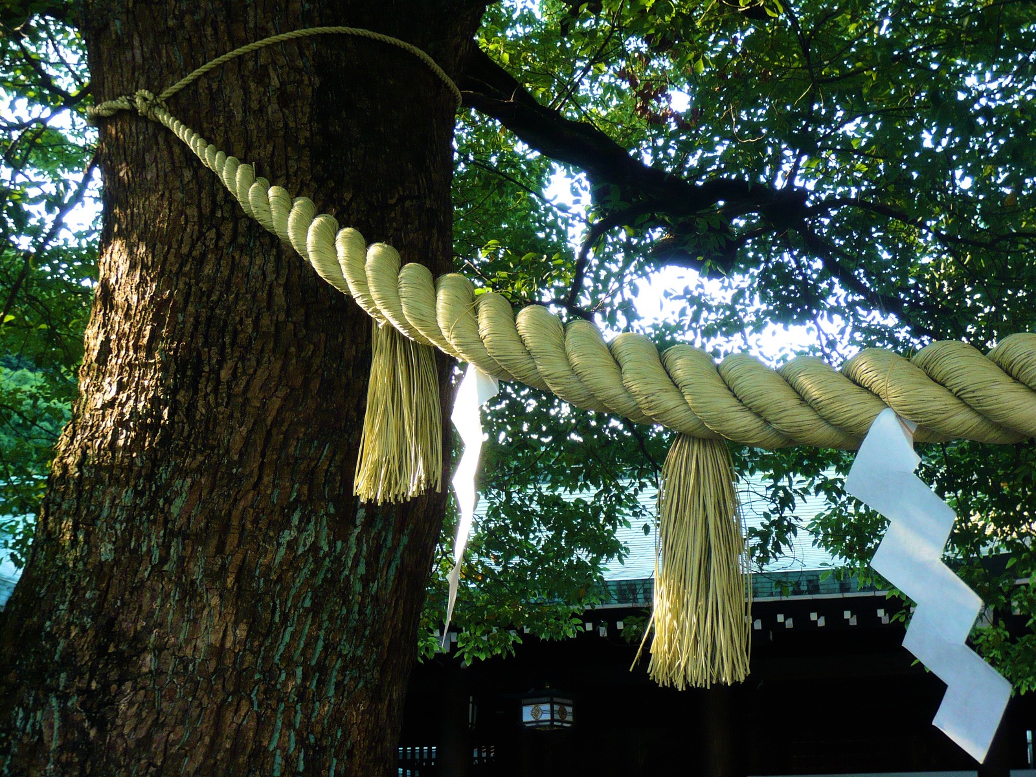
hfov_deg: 30.7
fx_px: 1885
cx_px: 518
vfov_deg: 23.3
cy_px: 388
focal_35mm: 63
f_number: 4.3
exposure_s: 1/50
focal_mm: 10.3
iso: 100
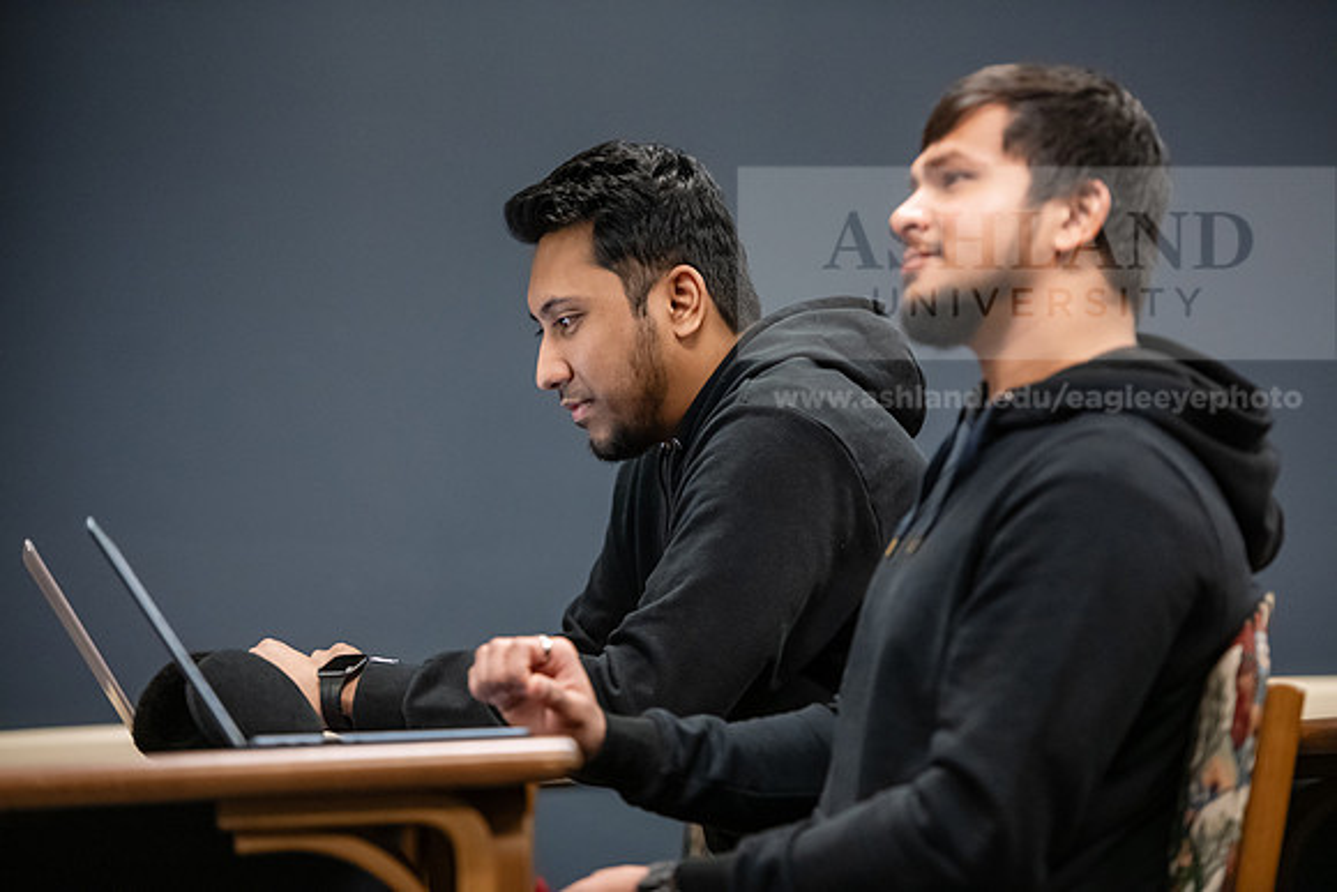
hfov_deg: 14.7
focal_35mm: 140
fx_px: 5200
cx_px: 668
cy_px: 446
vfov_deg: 9.8
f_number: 2.8
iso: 3200
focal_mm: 140
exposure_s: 1/200
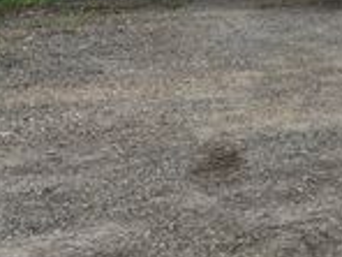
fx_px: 800
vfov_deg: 17.0
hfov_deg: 20.4
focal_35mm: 81
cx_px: 527
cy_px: -87
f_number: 1.78
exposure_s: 1/478
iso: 100
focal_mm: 6.76
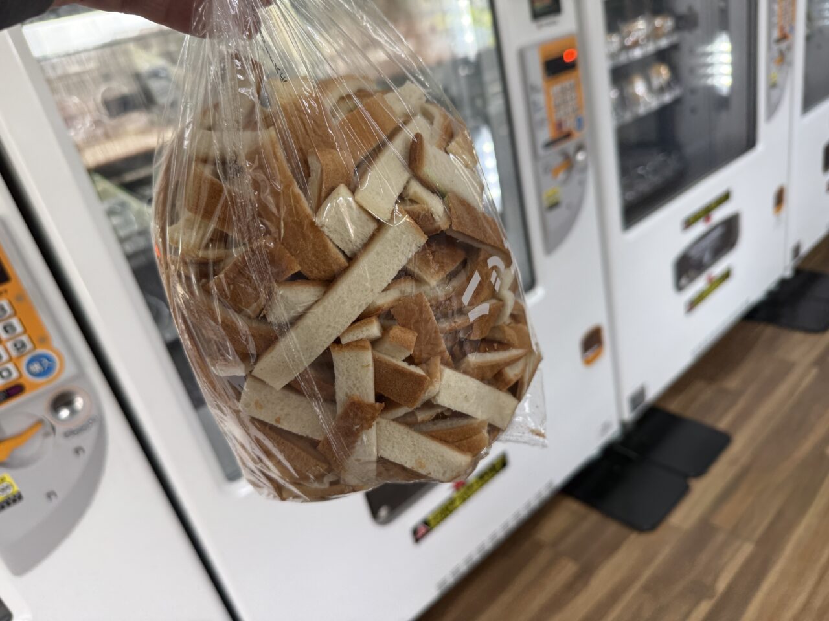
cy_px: 310
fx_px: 575
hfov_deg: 71.6
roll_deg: +14.9
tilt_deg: -25.9
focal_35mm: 24
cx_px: 414
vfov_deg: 56.8
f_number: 1.78
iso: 50
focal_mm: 6.76
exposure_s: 1/100
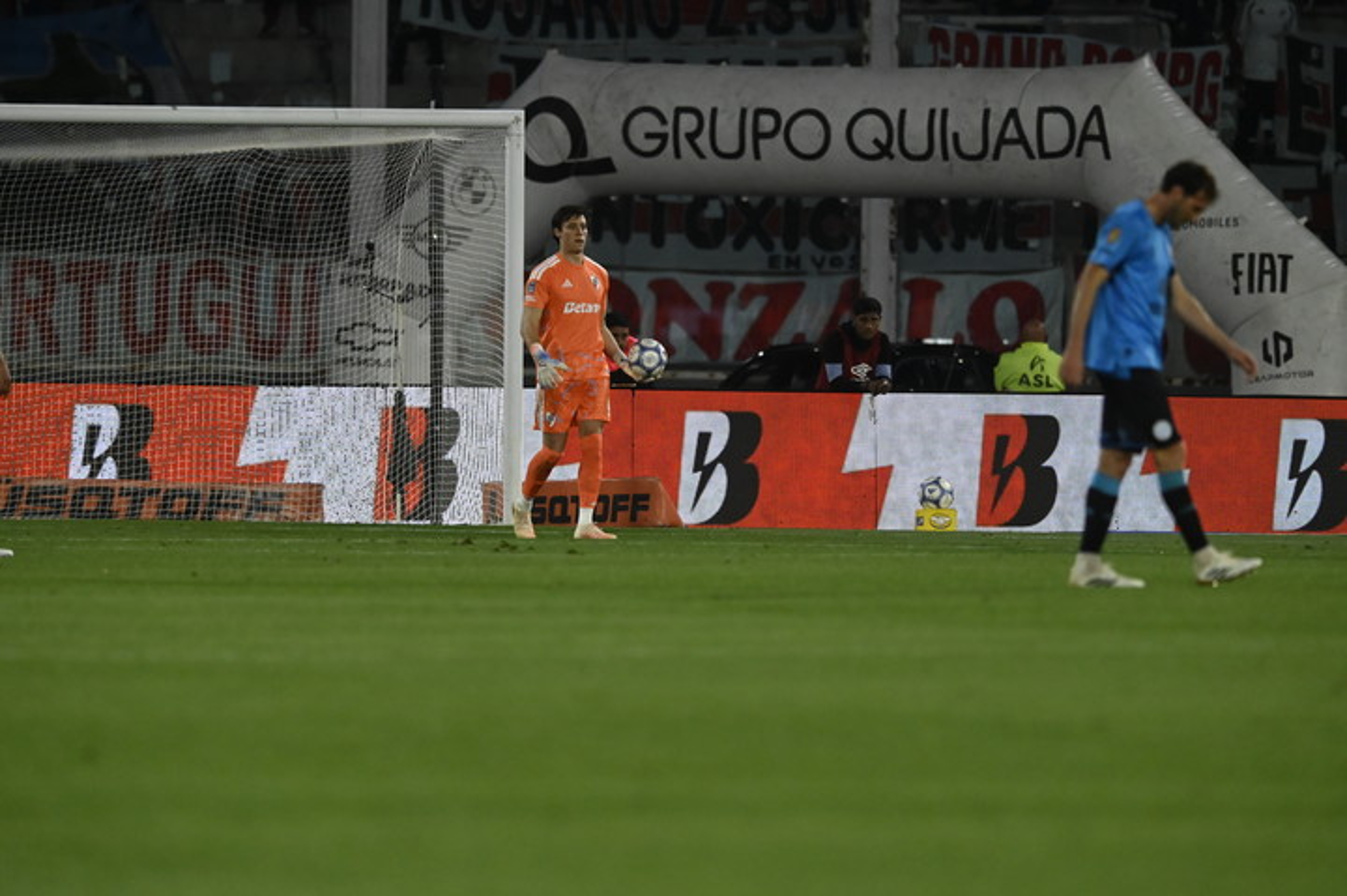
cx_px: 674
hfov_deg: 4.1
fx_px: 18695
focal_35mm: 500
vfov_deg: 2.7
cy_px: 448
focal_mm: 500
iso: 8000
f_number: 4.8
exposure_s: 1/4000
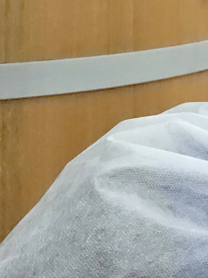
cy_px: -68
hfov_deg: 13.2
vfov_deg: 18.0
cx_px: 352
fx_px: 825
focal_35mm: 103
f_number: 2.2
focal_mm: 3.3
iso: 500
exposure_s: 1/50
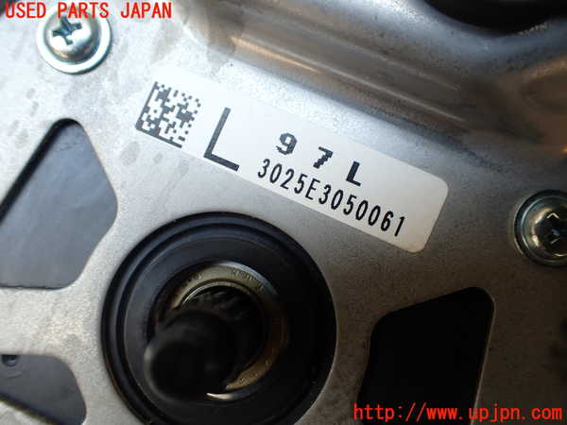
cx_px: 284
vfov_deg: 46.8
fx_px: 491
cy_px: 212
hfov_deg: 60.0
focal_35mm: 30
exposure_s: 1/125
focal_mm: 5.4
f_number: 2.3
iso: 100
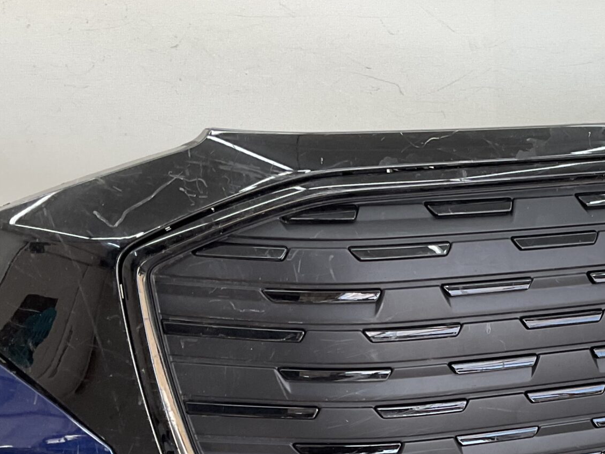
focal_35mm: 66
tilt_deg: -25.8
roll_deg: -3.6
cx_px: 550
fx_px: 1154
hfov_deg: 28.2
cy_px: 445
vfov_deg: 21.5
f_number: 1.8
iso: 32
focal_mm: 3
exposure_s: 1/120
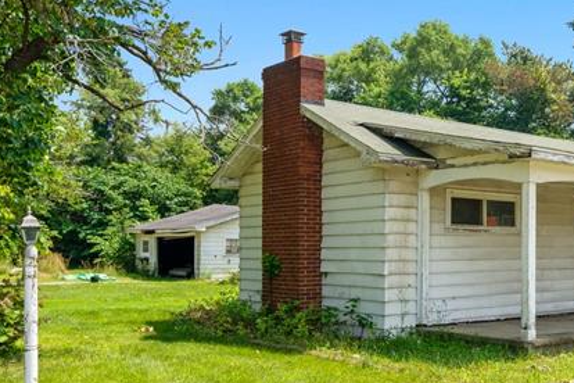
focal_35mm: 42
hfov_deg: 42.2
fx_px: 670
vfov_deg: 31.9
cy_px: 174
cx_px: 528
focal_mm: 17
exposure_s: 1/400
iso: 400
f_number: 8
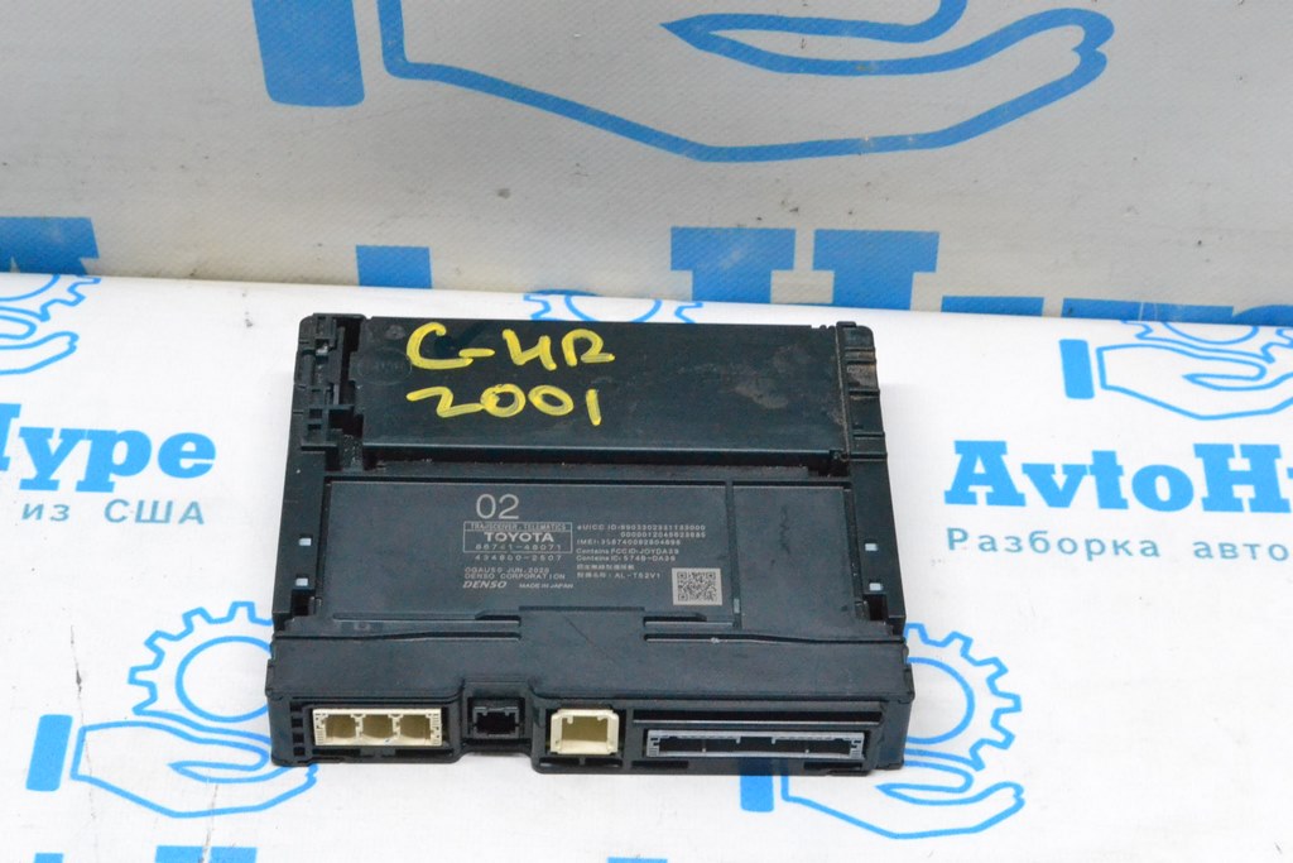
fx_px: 2694
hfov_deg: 27.0
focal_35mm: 75
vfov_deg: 18.2
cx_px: 646
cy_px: 432
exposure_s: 1/100
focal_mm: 50
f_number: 13
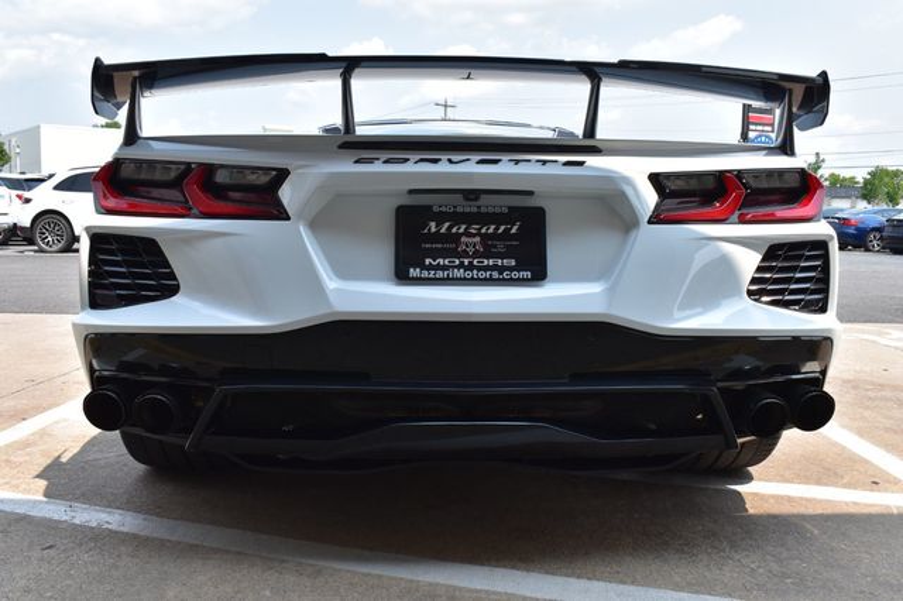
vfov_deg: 41.7
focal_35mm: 32
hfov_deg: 59.5
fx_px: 790
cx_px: 452
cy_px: 300
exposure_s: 1/400
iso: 400
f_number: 11
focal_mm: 21
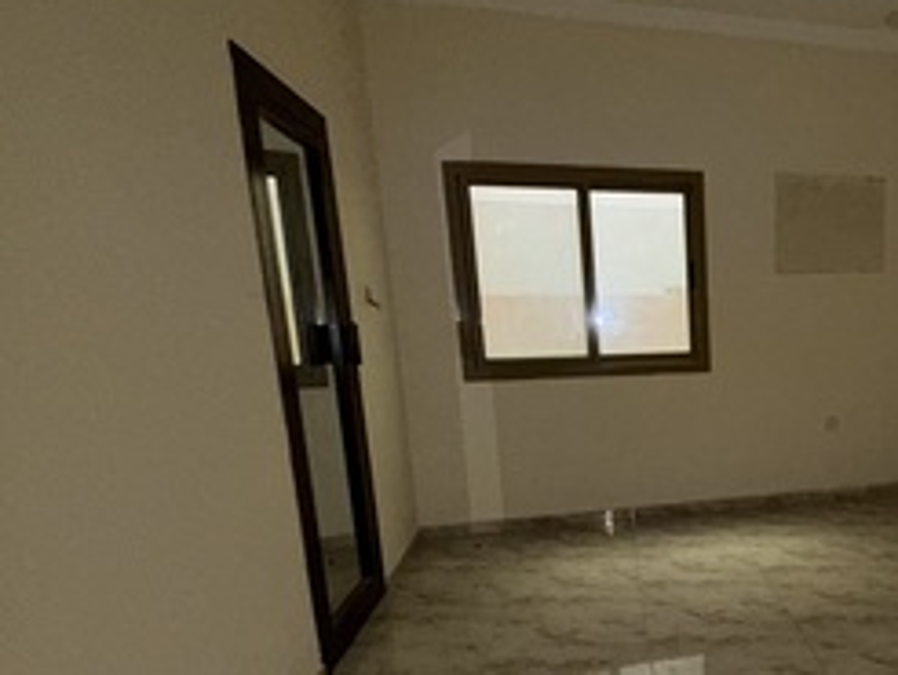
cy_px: 432
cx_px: 805
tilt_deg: -9.7
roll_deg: +0.7
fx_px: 675
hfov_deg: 57.9
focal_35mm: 26
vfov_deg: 52.4
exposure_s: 1/50
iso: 200
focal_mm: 2.22
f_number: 2.2
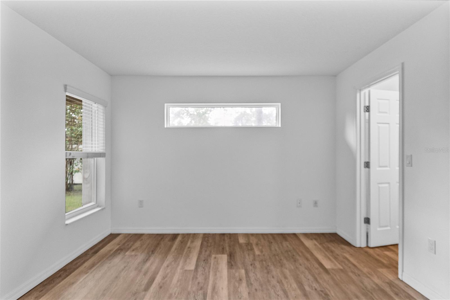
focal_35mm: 19
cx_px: 225
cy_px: 150
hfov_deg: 86.9
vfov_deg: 64.5
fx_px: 237
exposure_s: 1/13
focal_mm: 13
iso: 640
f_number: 5.6
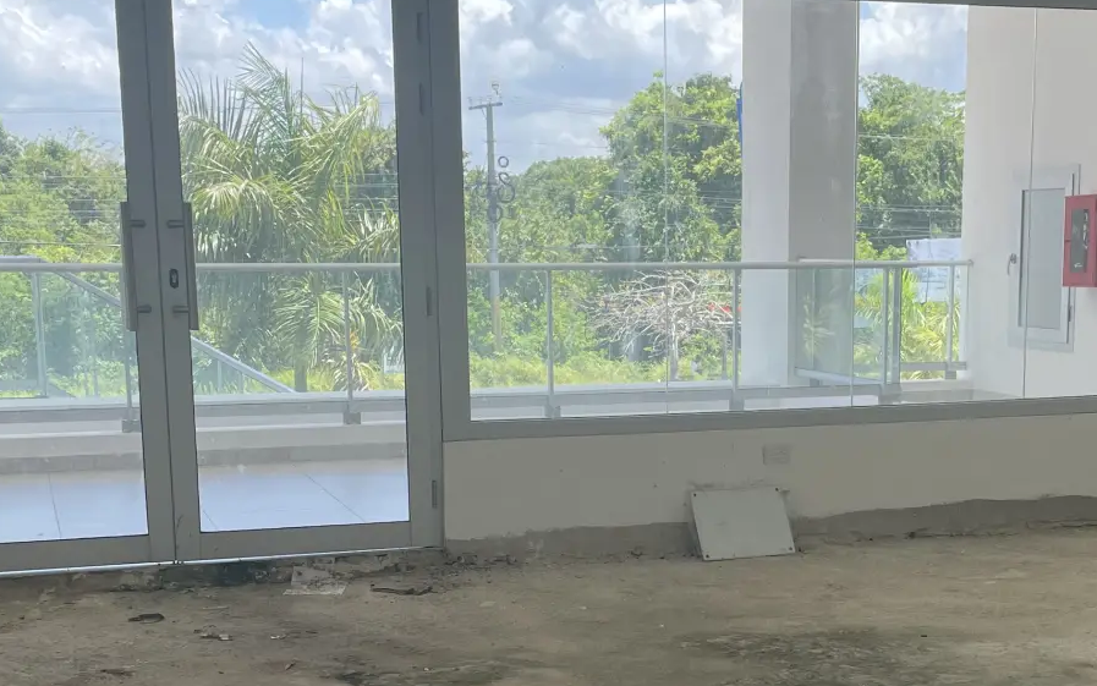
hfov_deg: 34.3
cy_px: 576
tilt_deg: -9.5
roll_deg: +0.5
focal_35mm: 59
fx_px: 1764
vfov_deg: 21.7
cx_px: 697
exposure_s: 1/615
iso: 32
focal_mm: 4.2
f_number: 1.6
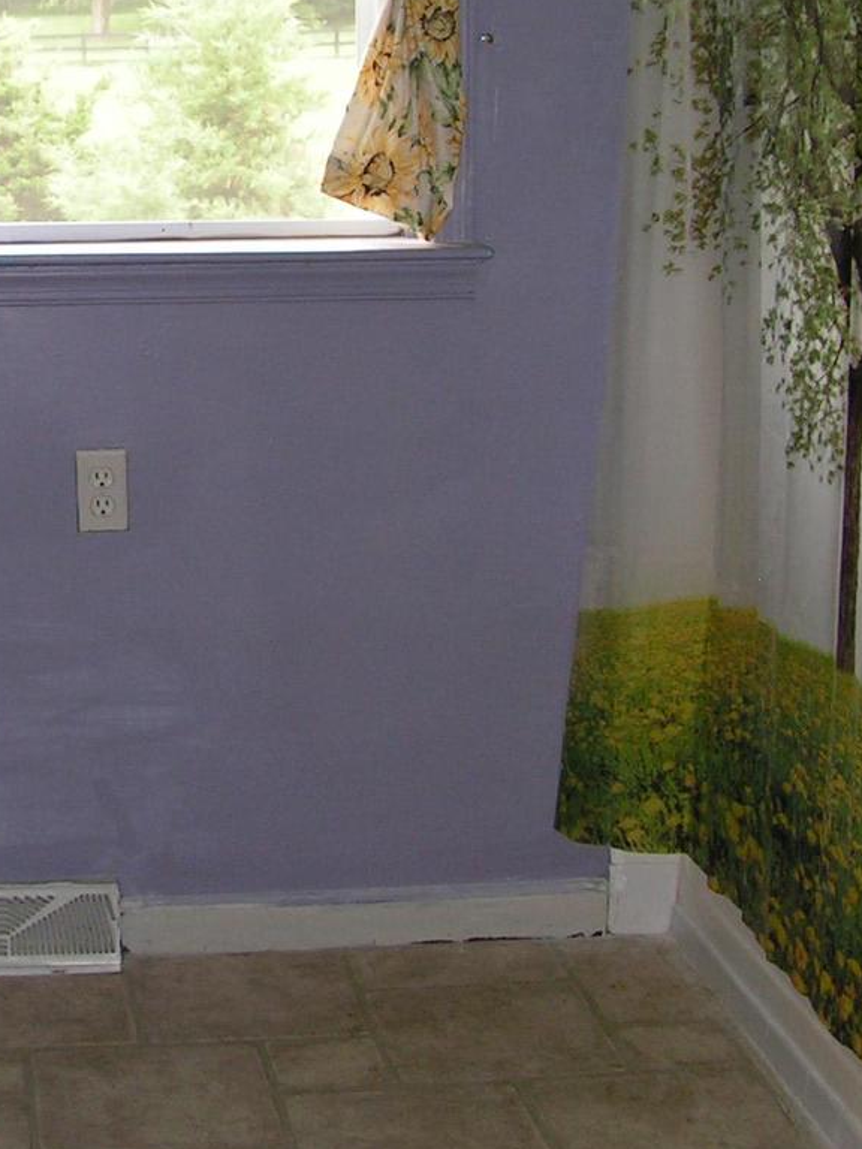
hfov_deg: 20.0
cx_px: 52
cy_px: 281
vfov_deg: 26.7
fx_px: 2391
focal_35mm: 72
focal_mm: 6
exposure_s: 1/40
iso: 80
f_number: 3.2
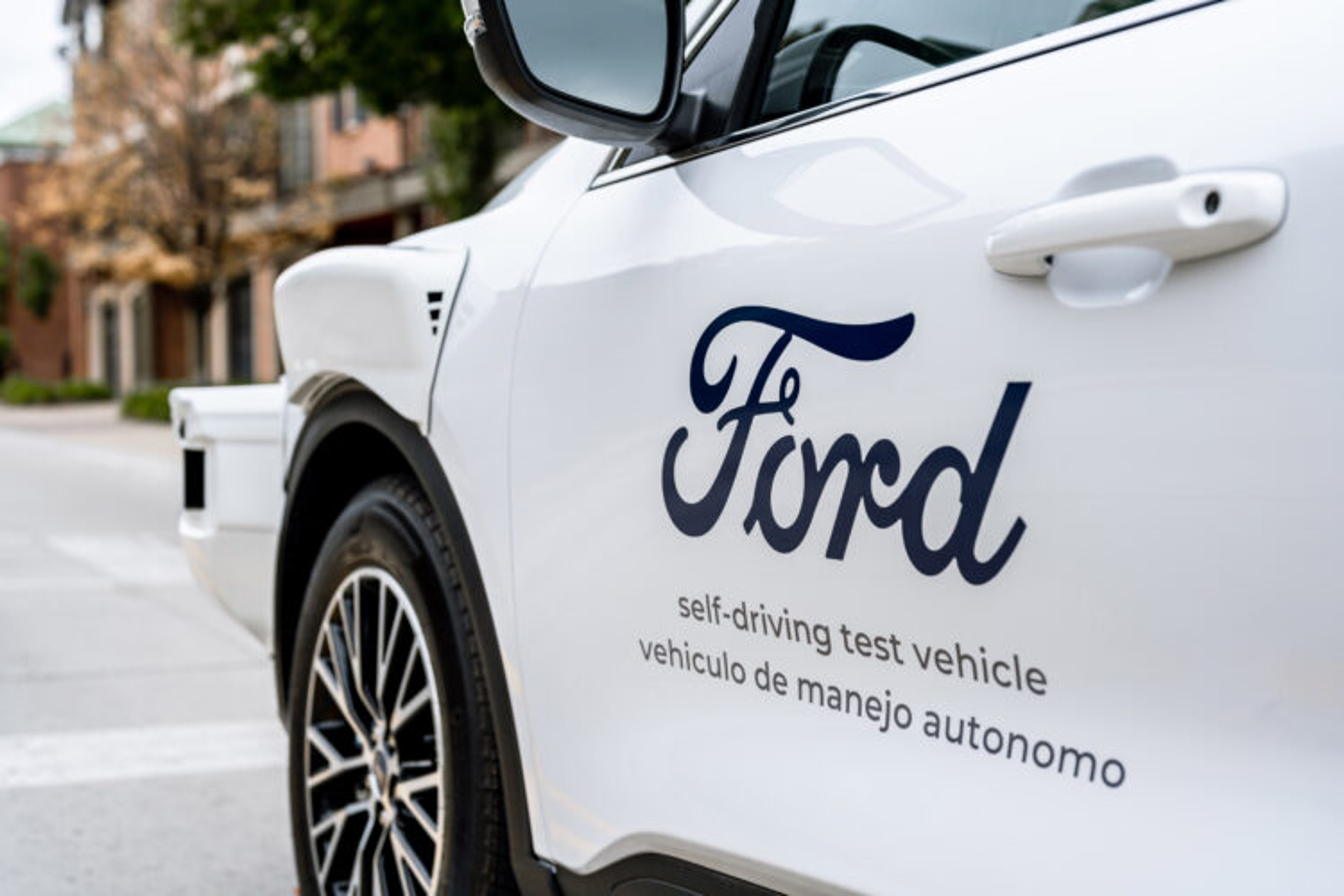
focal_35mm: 50
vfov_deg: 27.0
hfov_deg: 39.6
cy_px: 448
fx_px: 1867
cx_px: 672
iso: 100
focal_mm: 50
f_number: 4
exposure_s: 1/400
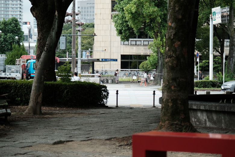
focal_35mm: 120
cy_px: 78
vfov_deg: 11.4
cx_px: 118
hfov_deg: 17.1
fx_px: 783
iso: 160
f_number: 4
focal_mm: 80
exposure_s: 1/180
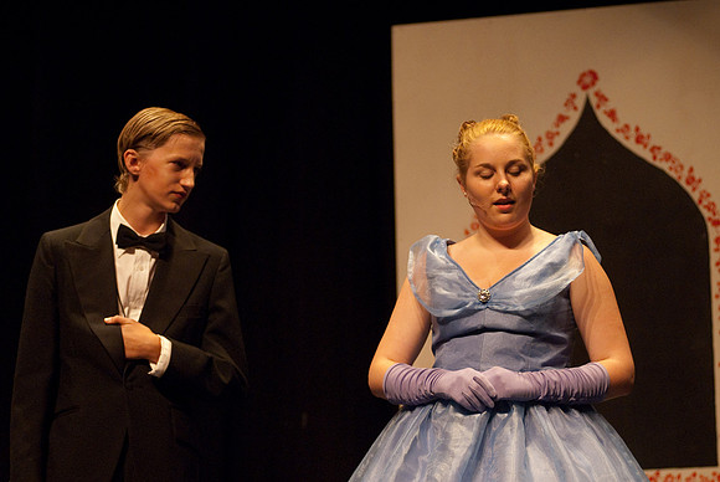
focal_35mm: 150
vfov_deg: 9.2
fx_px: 3003
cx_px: 360
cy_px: 241
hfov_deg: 13.7
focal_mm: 100
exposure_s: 1/160
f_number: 2.8
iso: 1000
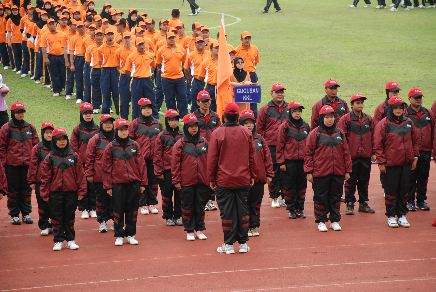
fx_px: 2039
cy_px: 146
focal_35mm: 168
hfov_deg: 12.2
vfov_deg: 8.2
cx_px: 218
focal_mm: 112
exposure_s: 1/800
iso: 1000
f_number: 5.6
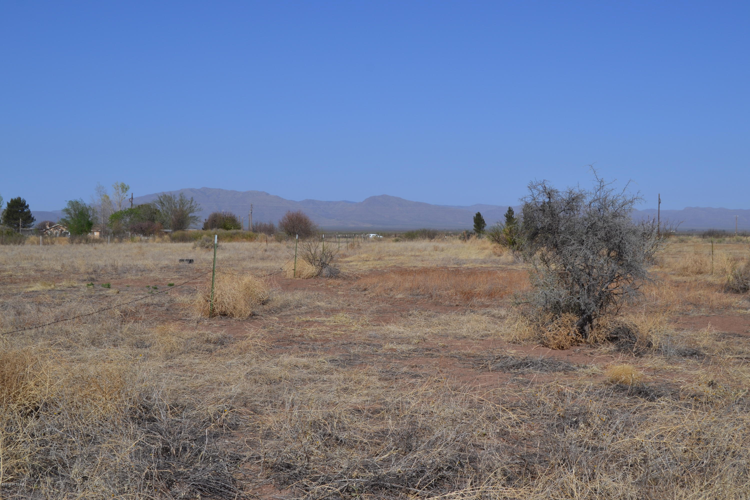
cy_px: 250
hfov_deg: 43.6
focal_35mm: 45
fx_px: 937
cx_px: 375
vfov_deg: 29.9
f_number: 9
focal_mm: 30
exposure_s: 1/320
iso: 100
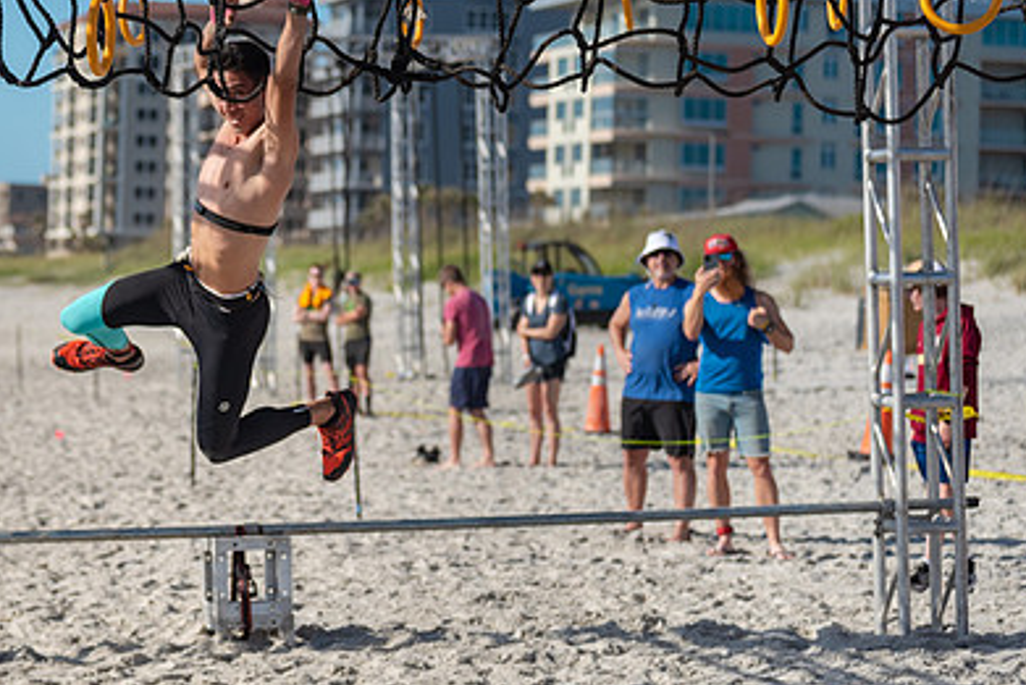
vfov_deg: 11.6
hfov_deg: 17.2
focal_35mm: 118
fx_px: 3364
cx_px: 239
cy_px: 258
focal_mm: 70
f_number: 2.8
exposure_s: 1/4000
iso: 280
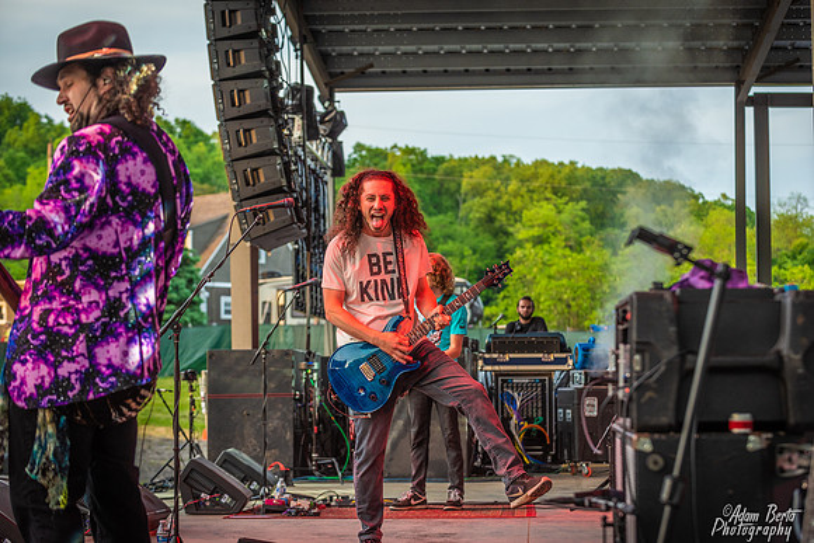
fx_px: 1809
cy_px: 272
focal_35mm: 80
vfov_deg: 17.1
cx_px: 407
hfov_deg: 25.4
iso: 500
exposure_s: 1/250
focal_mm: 80
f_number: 4
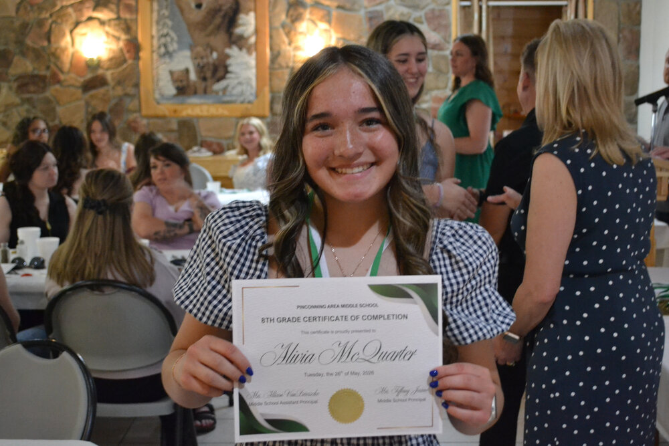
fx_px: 1004
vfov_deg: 25.1
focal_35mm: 54
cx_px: 334
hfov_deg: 36.9
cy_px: 223
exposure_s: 1/40
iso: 3200
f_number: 5
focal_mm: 36
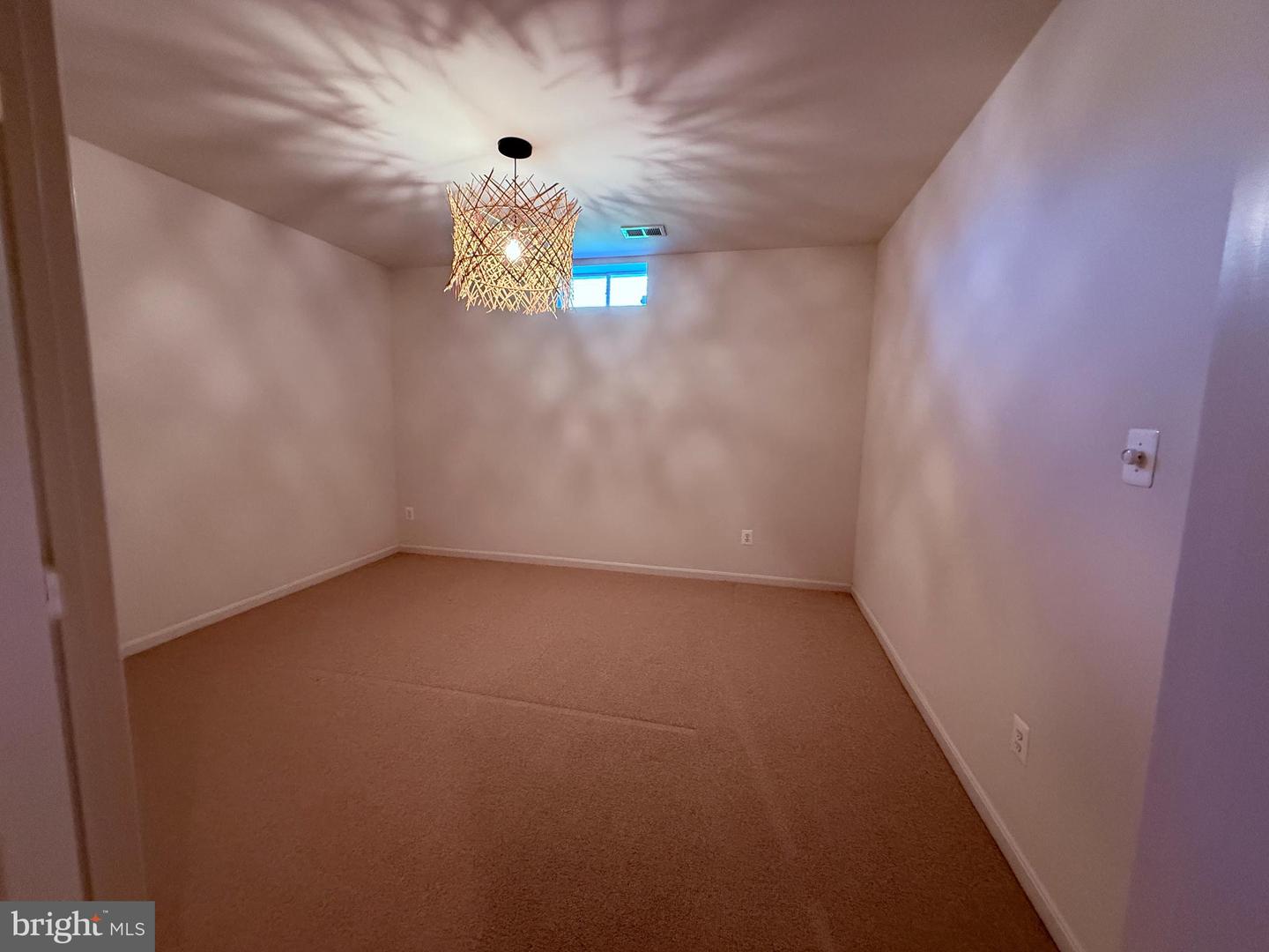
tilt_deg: -5.9
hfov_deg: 102.1
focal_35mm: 14
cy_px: 476
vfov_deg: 85.7
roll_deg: -1.1
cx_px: 634
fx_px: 513
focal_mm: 2.22
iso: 640
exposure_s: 1/60
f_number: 2.2
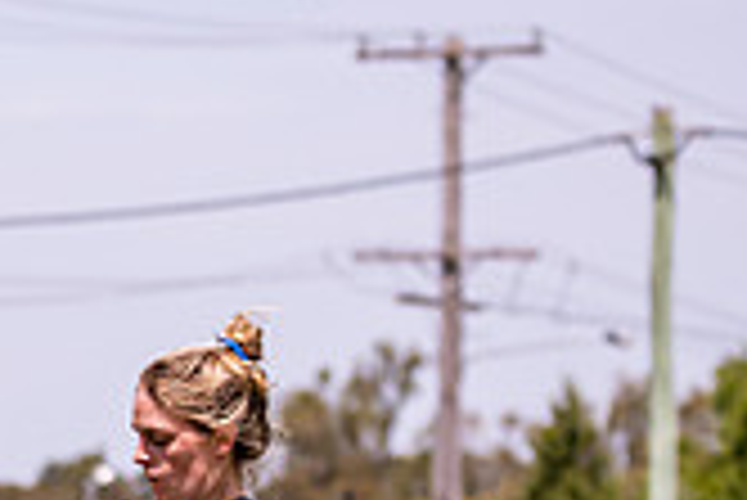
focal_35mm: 559
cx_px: 4
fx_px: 11609
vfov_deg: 2.5
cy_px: 822
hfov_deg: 3.7
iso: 800
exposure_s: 1/4000
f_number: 6.3
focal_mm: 160
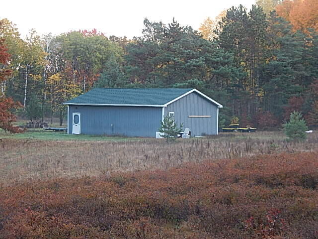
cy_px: 120
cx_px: 159
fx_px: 955
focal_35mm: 104
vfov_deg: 14.2
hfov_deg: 18.9
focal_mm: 18.7
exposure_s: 1/30
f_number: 4.5
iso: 220
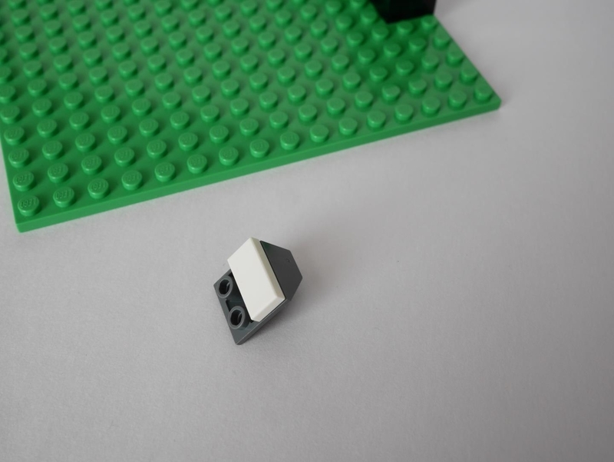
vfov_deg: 36.0
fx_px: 710
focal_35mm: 40
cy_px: 231
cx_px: 307
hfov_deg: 46.8
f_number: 6.3
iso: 400
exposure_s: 1/60
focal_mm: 20
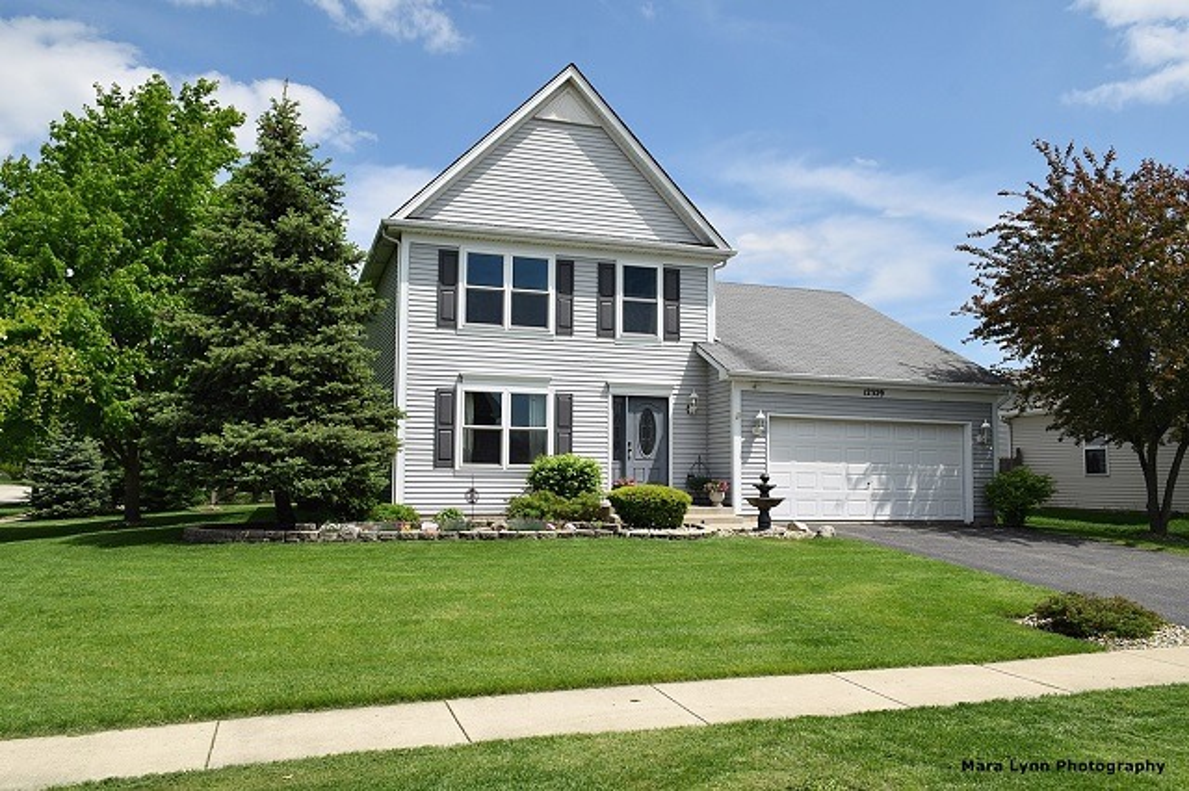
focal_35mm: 27
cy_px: 396
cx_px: 594
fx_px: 891
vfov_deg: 47.9
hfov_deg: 67.4
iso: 100
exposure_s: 1/200
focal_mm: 18
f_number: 11
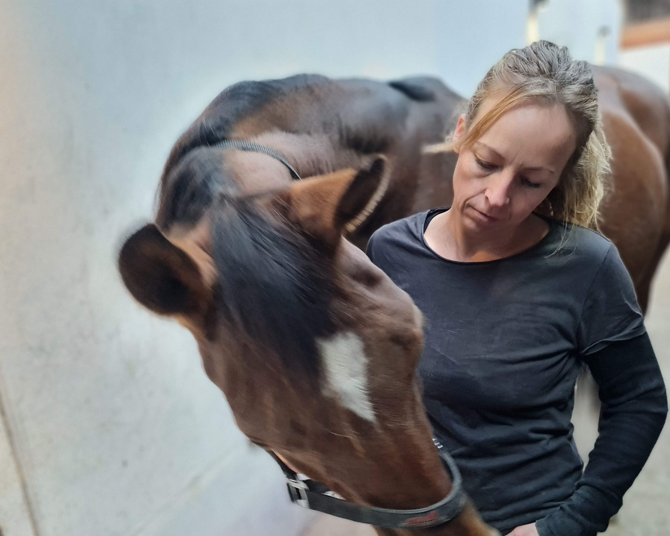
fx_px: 654
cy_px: 325
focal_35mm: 33
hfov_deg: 54.1
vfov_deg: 44.3
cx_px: 306
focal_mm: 5.4
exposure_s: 1/33
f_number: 1.8
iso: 400
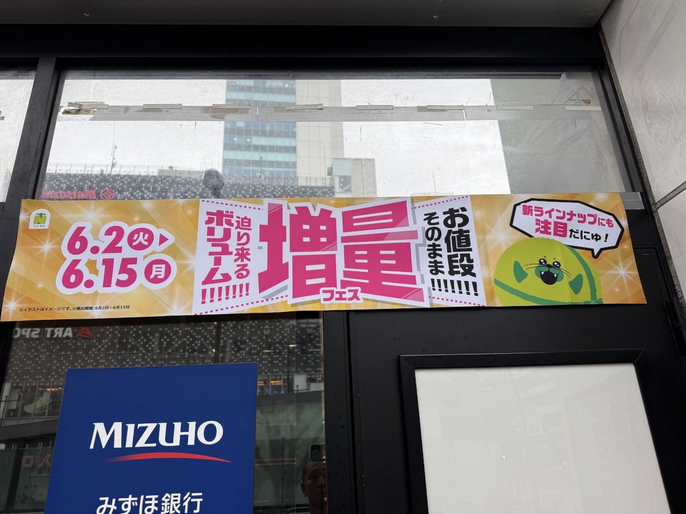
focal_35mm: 24
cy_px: 257
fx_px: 476
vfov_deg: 56.8
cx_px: 343
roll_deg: +2.2
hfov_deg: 71.6
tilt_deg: +22.2
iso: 80
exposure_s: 1/567
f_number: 1.78
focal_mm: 6.76
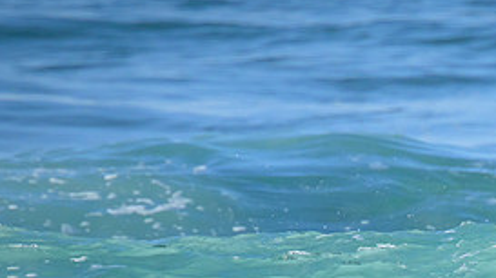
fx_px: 32023
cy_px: 347
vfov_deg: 0.5
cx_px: 546
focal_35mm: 2437
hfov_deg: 0.9
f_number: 11
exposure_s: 1/2500
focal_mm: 800
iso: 1600
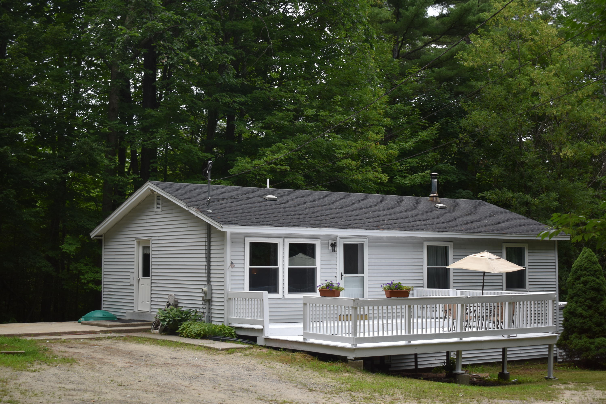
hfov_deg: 35.1
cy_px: 202
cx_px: 303
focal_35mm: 57
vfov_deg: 23.8
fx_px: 959
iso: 140
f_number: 5
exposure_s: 1/200
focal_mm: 38
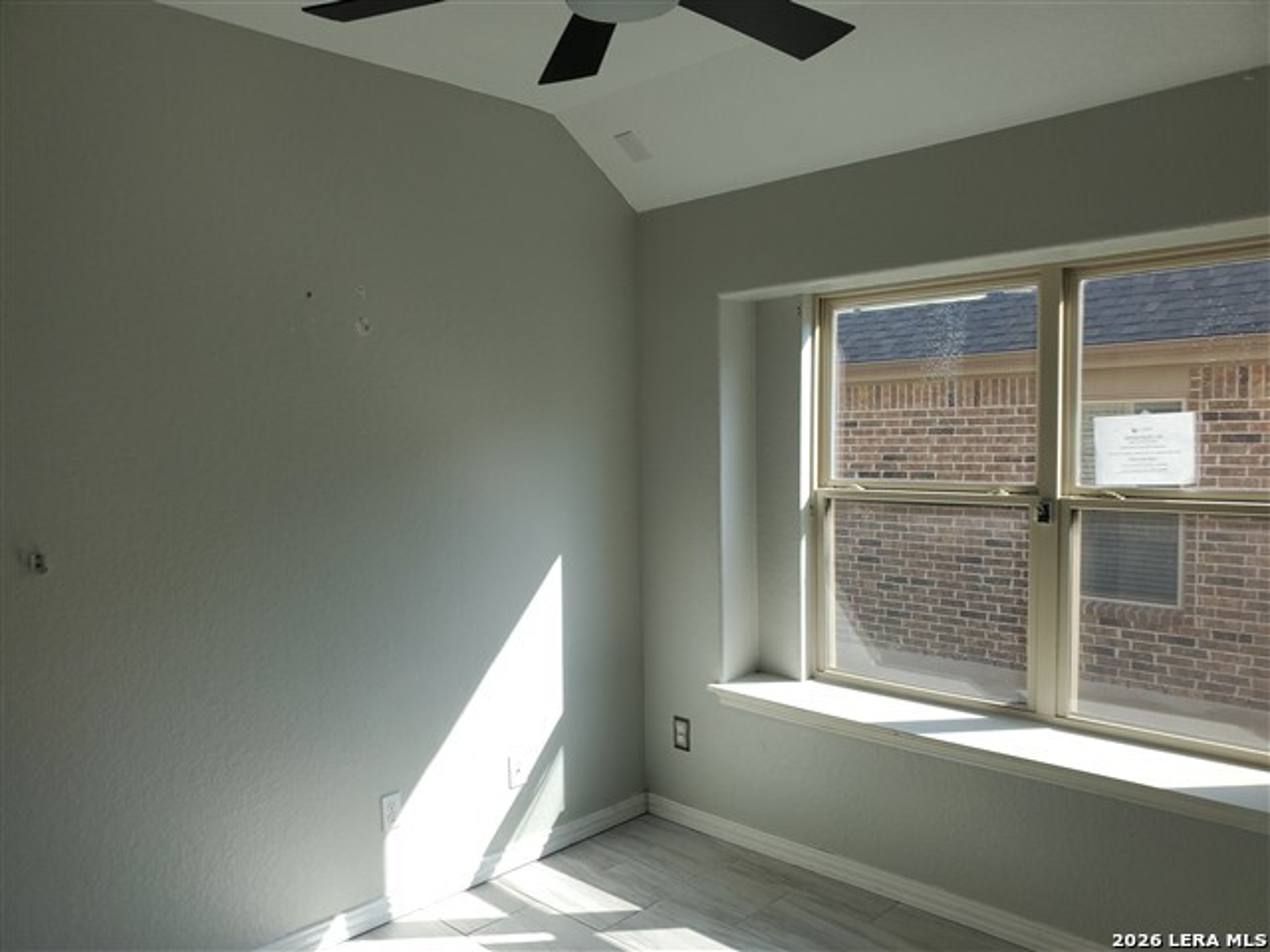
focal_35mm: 26
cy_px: 476
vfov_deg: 53.1
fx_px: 954
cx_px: 635
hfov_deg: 67.3
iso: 50
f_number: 2.4
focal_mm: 4.3
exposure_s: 1/320
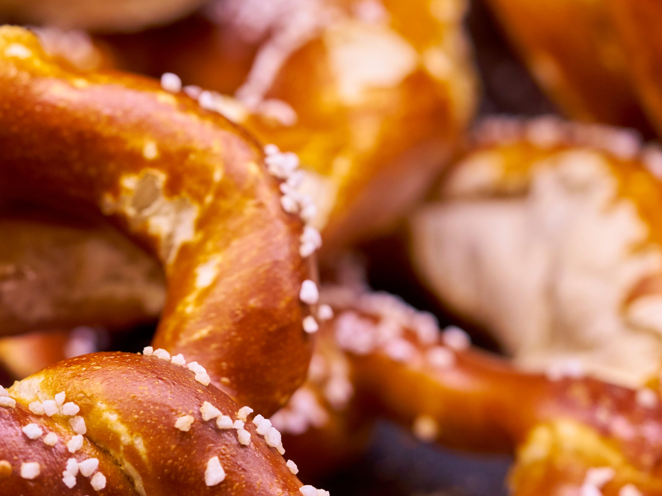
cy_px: 326
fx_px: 3136
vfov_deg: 9.0
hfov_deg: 12.0
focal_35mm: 164
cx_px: 94
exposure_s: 1/100
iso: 500
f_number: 4
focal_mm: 90
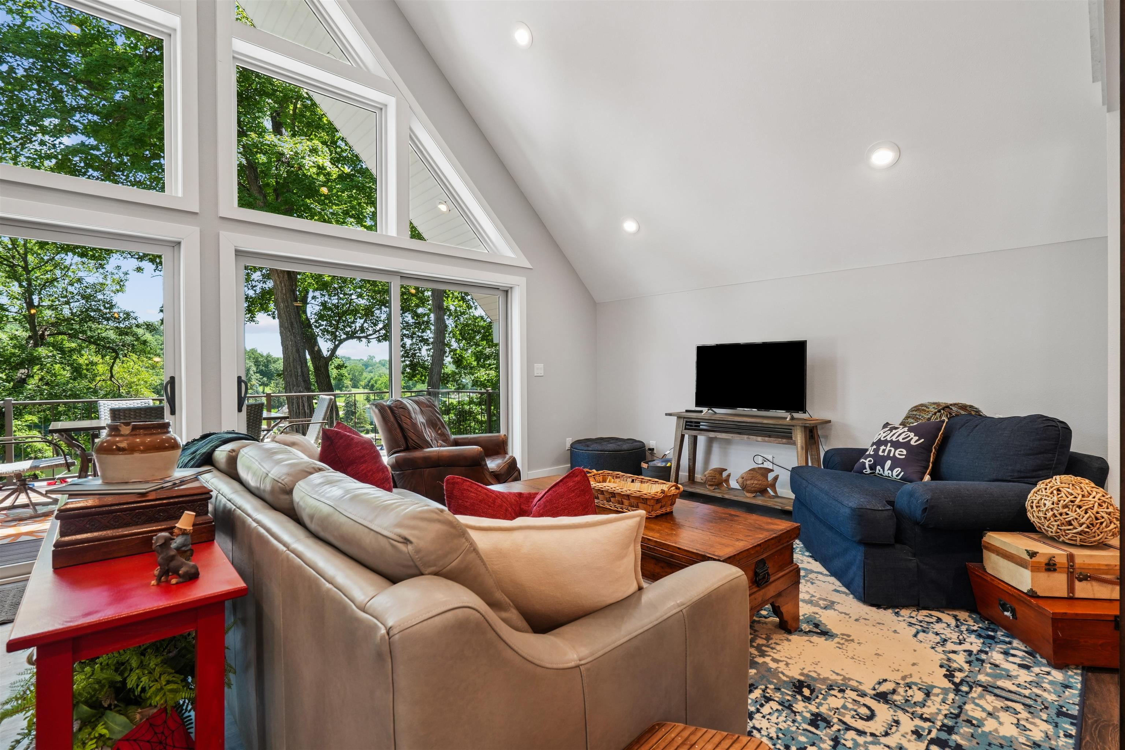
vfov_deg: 73.7
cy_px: 375
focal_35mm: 16
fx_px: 500
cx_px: 562
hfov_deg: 96.7
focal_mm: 16
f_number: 10
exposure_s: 1/25
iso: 800
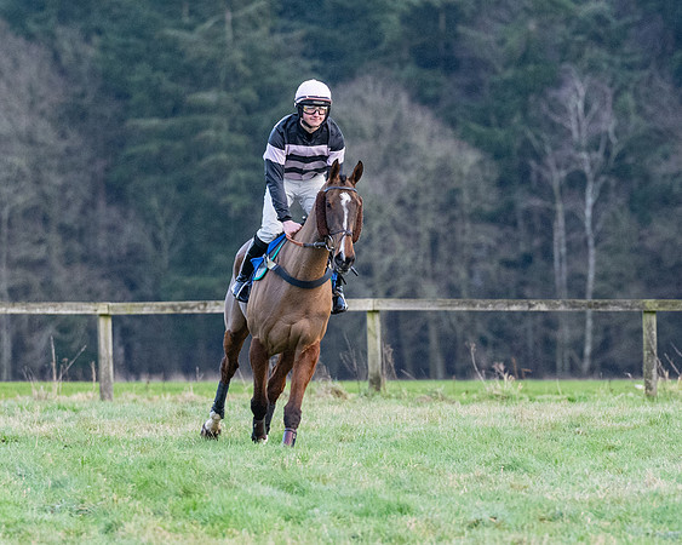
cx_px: 329
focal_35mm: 497
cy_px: 272
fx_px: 10024
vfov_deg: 3.1
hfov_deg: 3.9
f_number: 4
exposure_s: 1/500
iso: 1250
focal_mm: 200
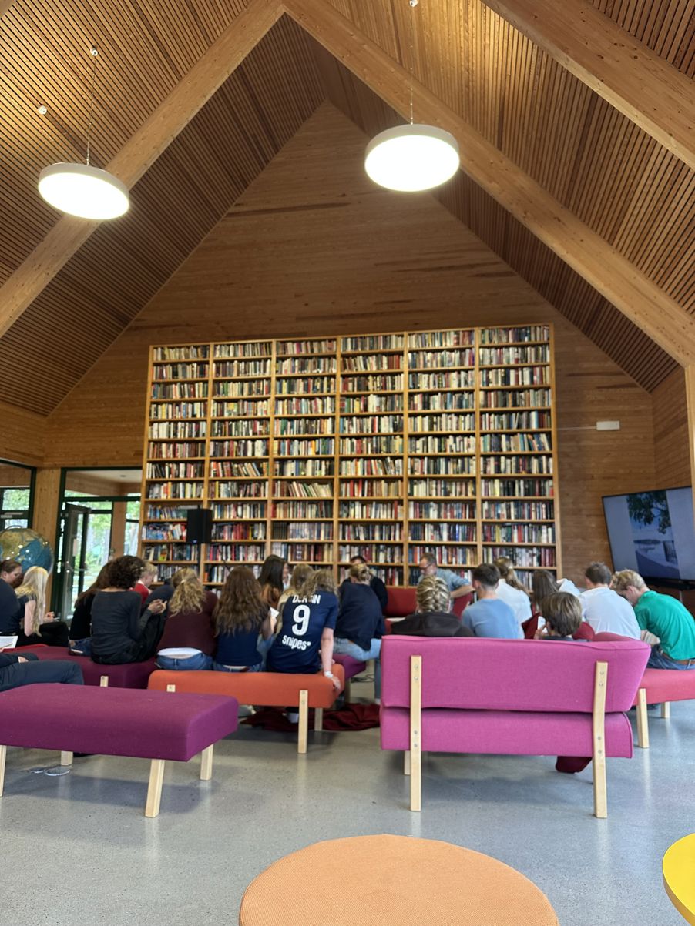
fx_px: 643
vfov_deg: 71.6
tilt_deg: +9.5
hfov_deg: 56.8
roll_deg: -1.4
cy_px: 463
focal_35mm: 24
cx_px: 348
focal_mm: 6.86
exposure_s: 1/100
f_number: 1.78
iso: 160
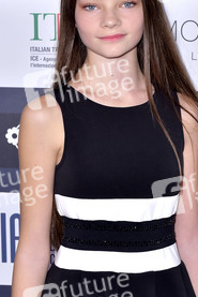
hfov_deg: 13.6
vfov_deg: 20.2
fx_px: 832
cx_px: 110
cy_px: 138
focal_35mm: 101
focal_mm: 70
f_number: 6.3
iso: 500
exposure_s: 1/320
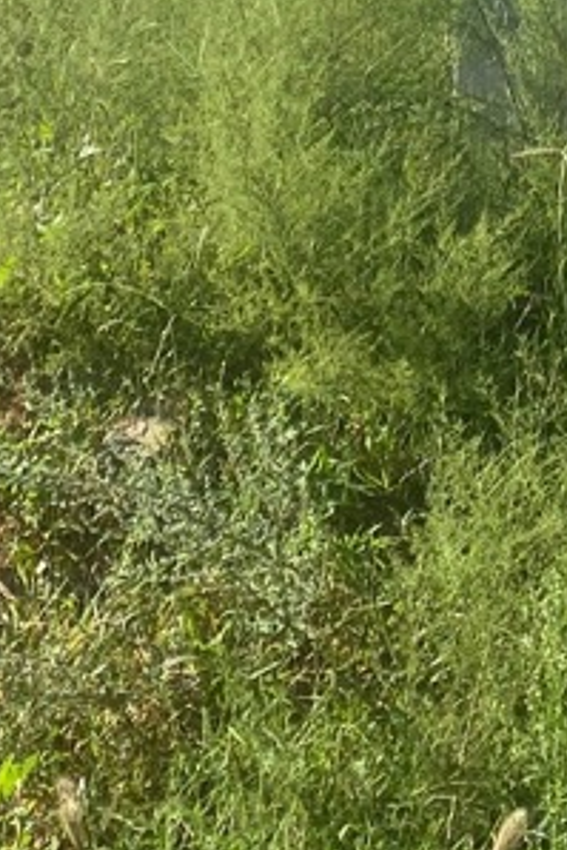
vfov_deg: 13.6
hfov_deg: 9.9
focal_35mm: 136
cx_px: 697
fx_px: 3209
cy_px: -639
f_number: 1.8
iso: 32
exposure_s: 1/2410
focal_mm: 4.25
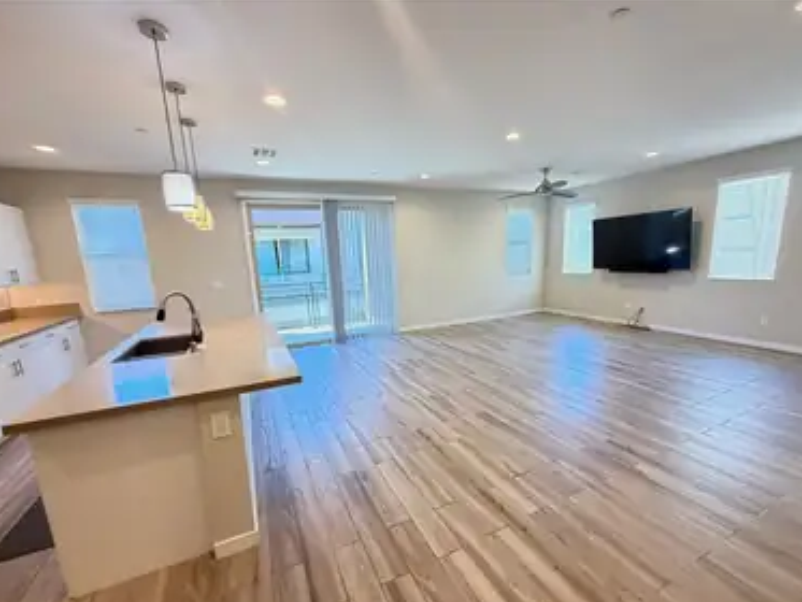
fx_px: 348
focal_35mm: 15
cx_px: 406
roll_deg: +3.5
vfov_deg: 81.7
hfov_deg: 98.1
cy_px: 320
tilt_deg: -15.2
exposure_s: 1/60
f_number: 2.2
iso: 320
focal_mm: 2.22
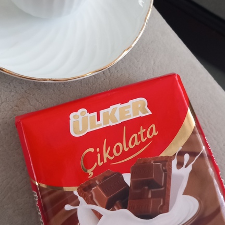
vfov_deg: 33.2
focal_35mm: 51
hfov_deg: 33.3
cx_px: 88
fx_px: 375
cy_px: 84
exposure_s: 1/25
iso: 320
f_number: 1.8
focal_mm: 4
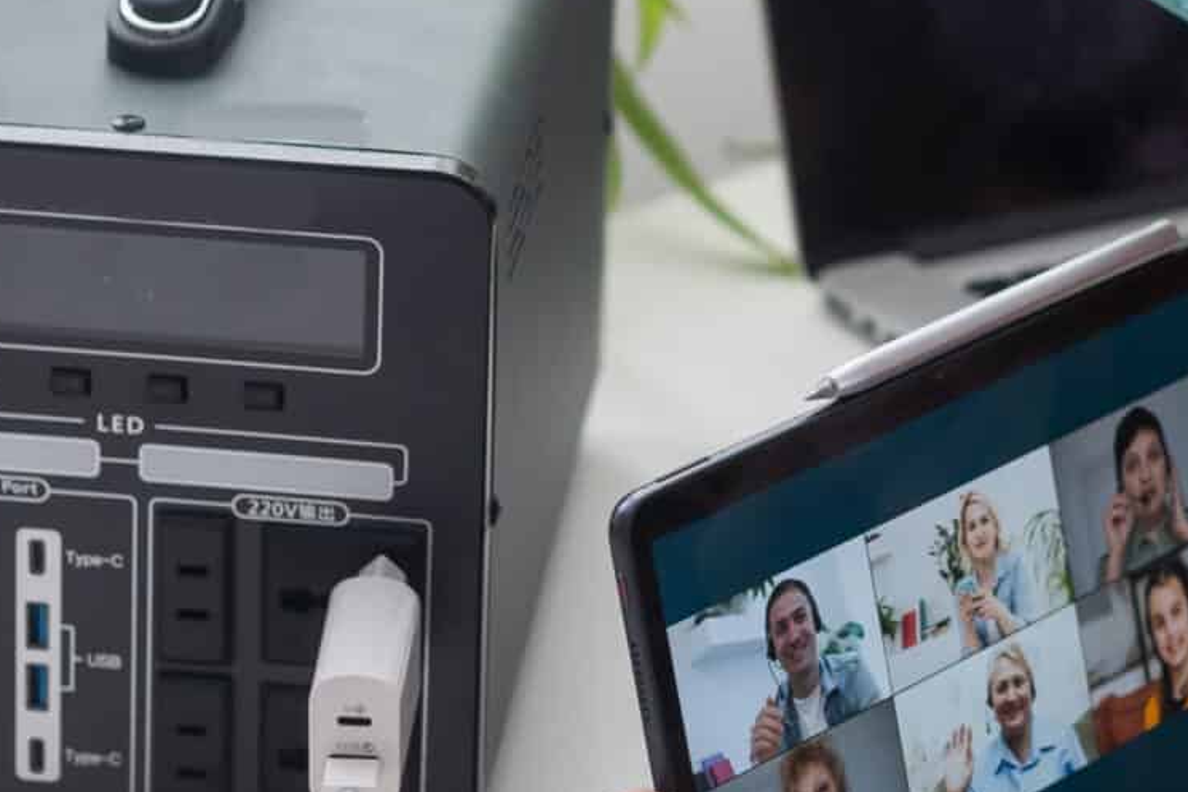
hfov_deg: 11.8
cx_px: 1151
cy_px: 349
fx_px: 5676
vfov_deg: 8.0
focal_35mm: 172
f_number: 2.8
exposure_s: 1/100
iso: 160
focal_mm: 50
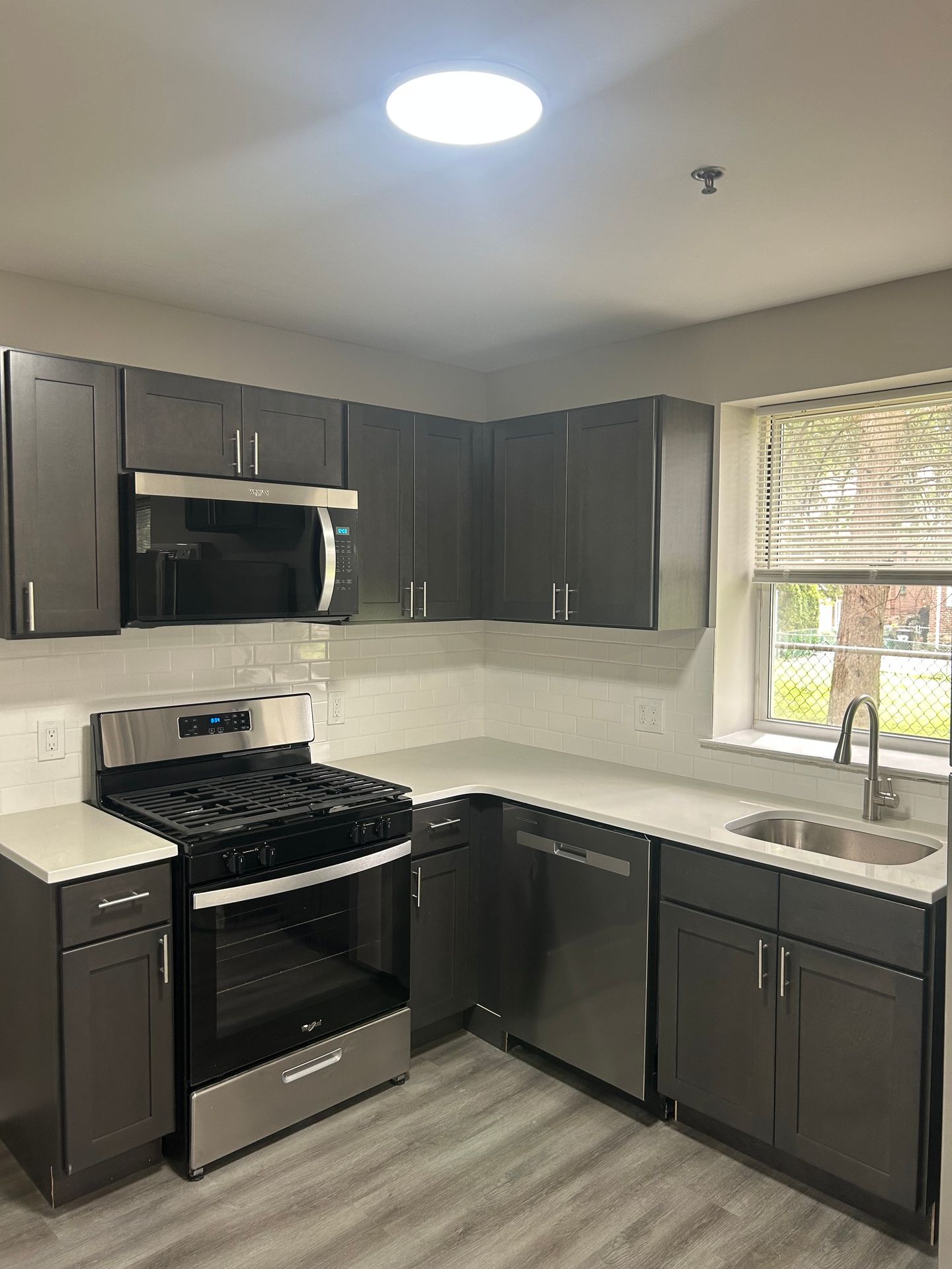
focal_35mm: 26
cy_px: 634
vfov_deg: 67.3
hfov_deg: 53.1
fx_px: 953
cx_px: 476
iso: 100
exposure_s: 1/60
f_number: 1.5
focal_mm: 5.7
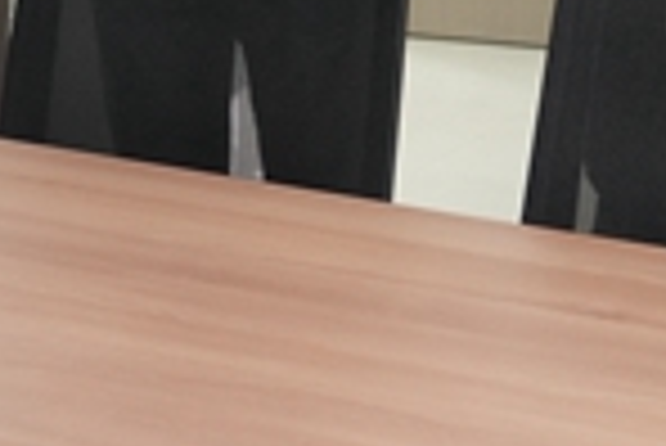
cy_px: -342
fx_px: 2481
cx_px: 378
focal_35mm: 134
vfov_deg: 9.8
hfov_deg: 15.3
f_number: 4
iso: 1250
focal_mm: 33
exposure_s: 1/60
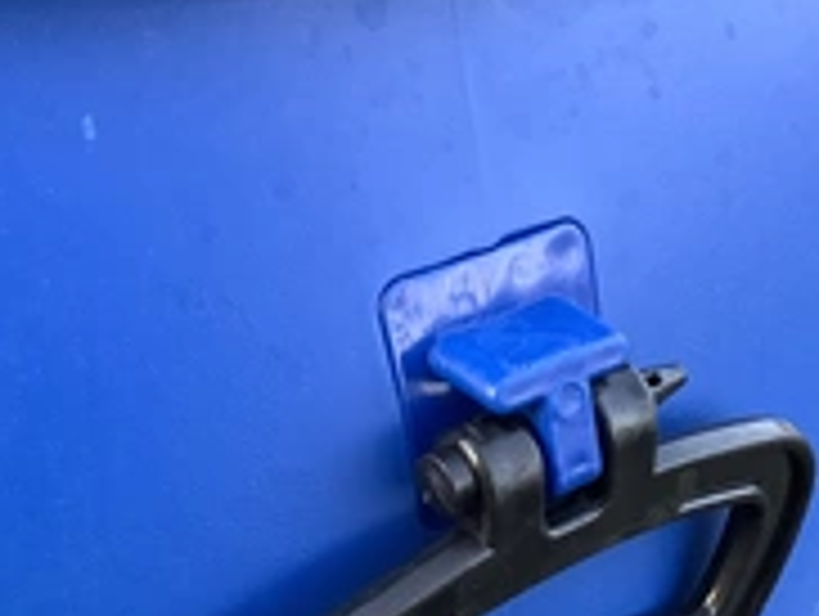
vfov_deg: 21.0
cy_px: 594
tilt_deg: -38.4
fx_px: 1611
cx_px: 423
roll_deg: -10.1
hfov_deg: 28.5
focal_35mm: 68
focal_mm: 3.3
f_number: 2.4
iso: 160
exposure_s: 1/60
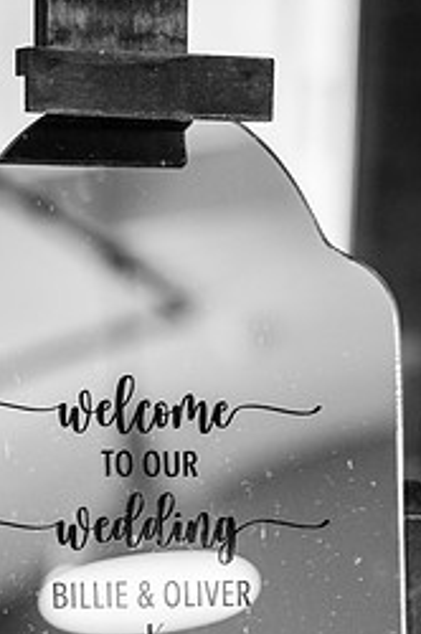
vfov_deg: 13.4
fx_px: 2691
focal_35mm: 153
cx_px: 153
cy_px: 515
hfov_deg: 8.9
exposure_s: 1/200
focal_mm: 85
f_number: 2
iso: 450
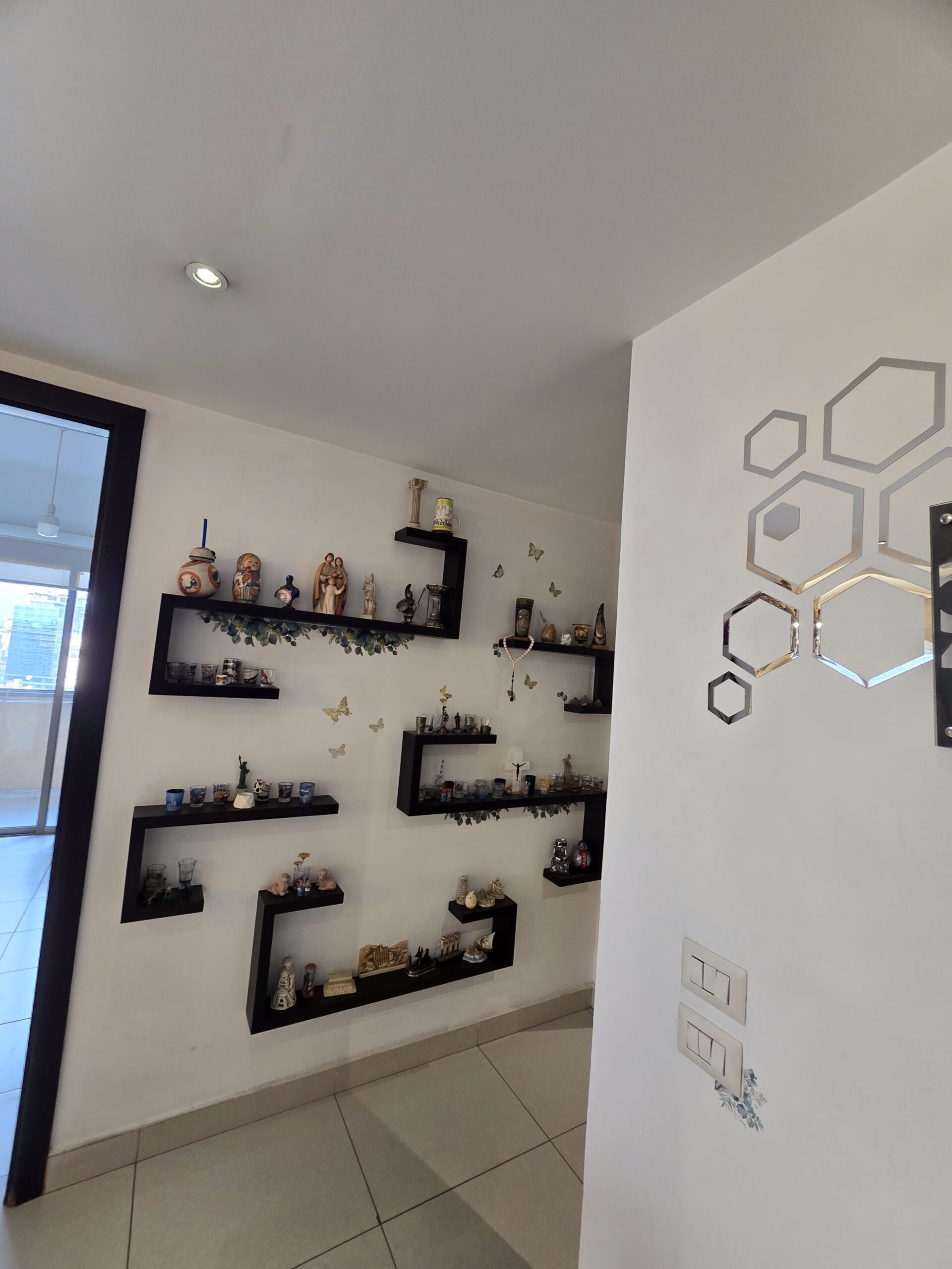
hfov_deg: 89.9
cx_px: 476
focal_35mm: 13
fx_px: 477
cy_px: 634
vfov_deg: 106.2
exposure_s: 1/50
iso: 160
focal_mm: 2.2
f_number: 2.2
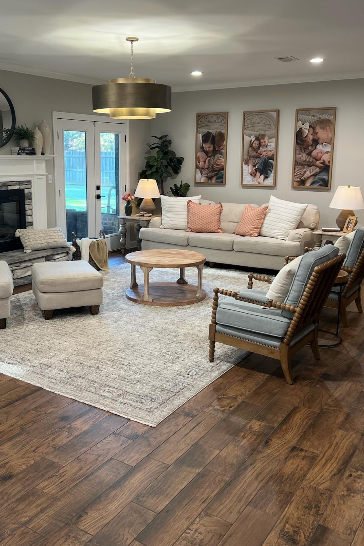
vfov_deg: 55.7
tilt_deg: -10.1
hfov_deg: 38.8
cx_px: 150
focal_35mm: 34
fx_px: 516
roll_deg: -0.2
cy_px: 242
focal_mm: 5.7
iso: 80
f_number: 1.5
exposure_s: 1/60
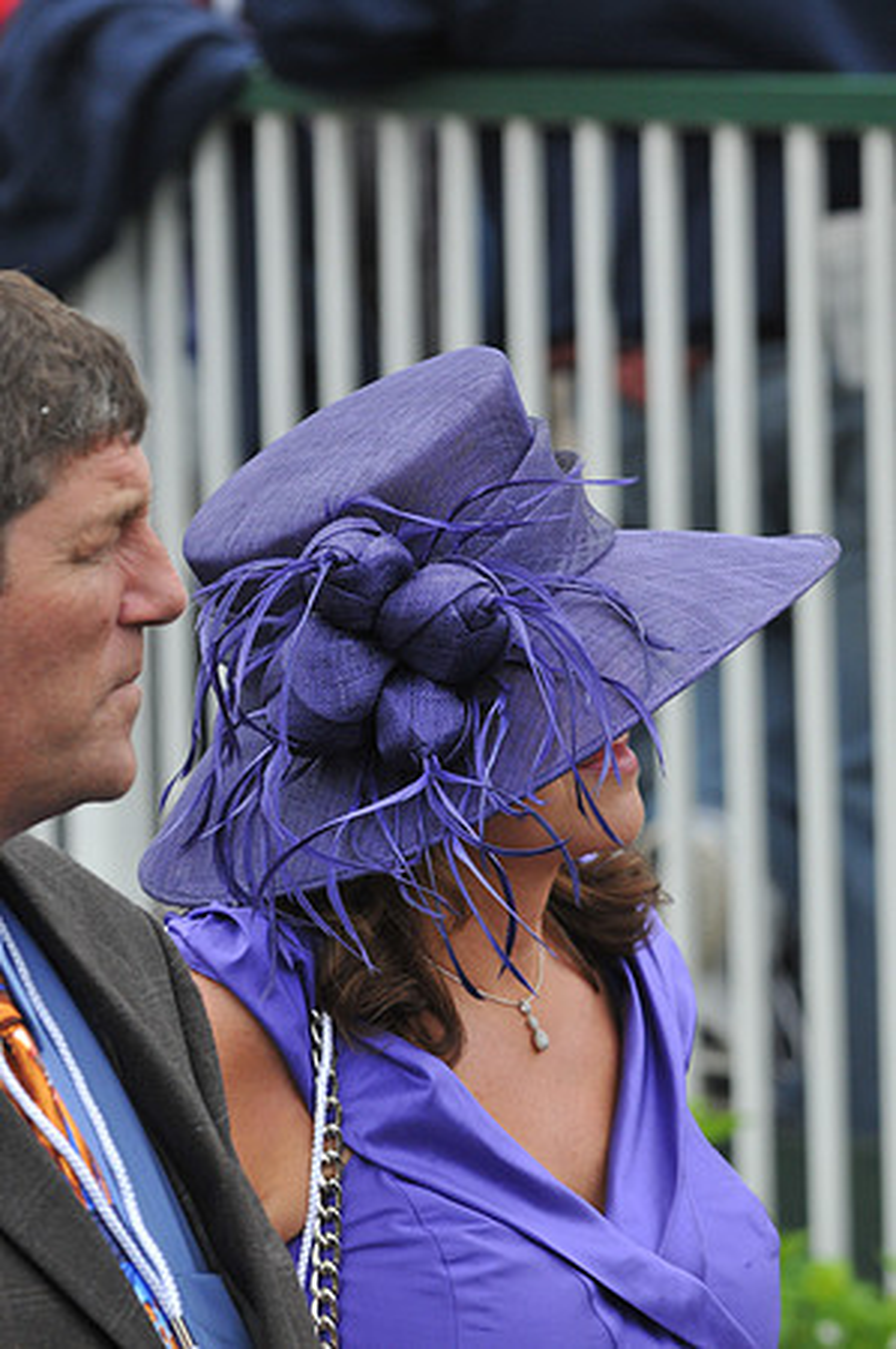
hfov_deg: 3.0
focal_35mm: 450
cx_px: 448
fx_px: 16838
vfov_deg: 4.6
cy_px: 674
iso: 800
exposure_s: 1/800
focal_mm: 300
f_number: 9
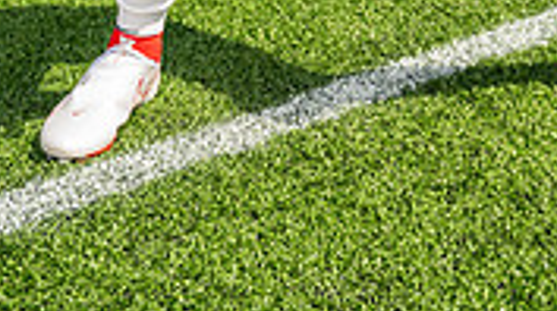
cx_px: 321
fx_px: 1534
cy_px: -383
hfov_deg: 20.6
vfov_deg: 10.3
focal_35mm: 104
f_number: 5
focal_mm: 39
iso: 100
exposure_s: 1/320
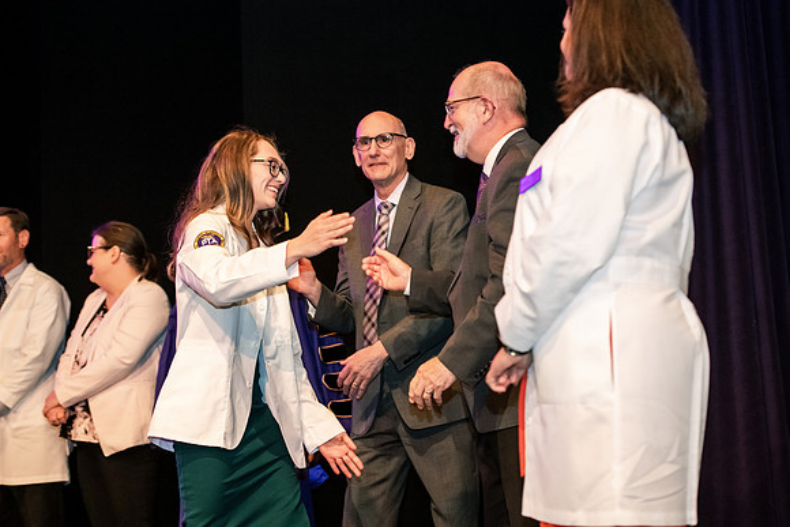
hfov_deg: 28.8
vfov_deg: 19.5
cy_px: 264
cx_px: 395
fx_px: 1536
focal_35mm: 70
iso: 3200
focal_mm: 70
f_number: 3.5
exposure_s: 1/200
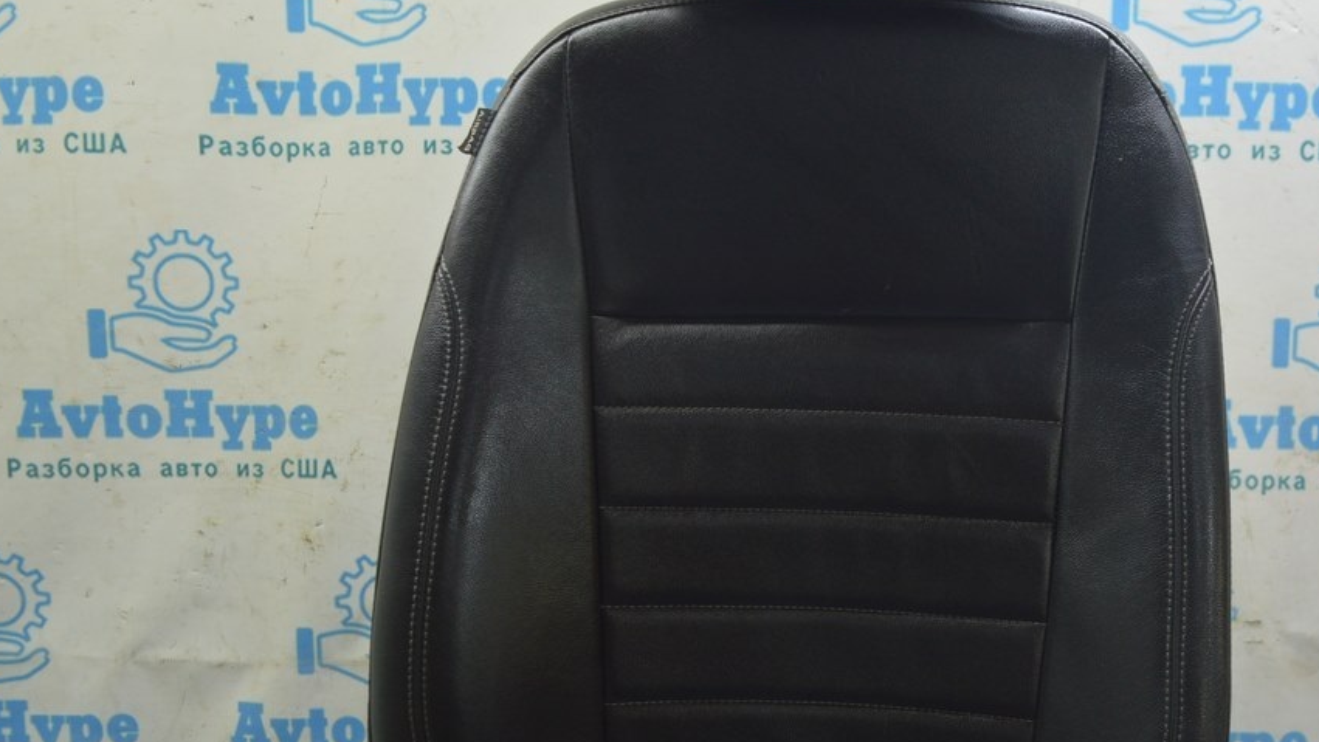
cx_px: 772
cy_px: 487
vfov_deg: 34.4
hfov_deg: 57.7
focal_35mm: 34
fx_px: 1189
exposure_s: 1/20
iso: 400
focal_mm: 18
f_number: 5.6
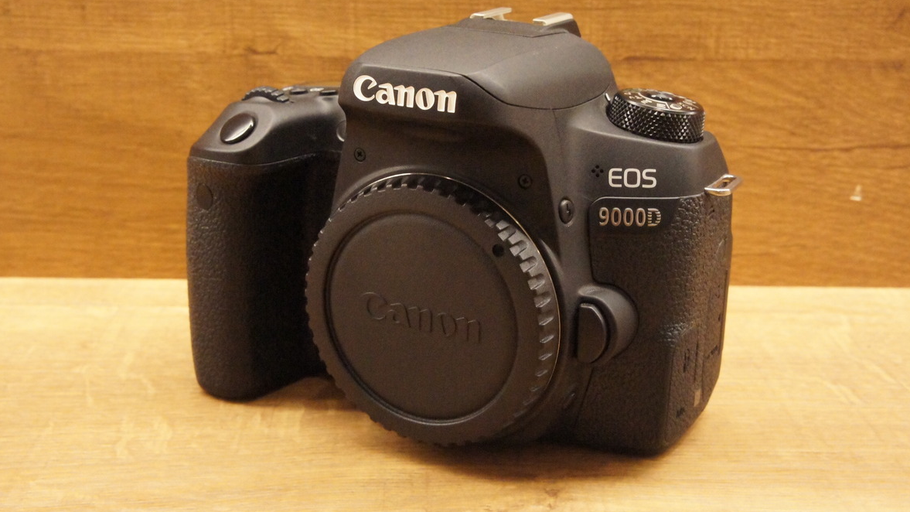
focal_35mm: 48
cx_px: 447
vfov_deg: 24.9
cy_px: 237
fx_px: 1158
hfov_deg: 42.9
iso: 6400
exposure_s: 1/100
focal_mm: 30
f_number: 11
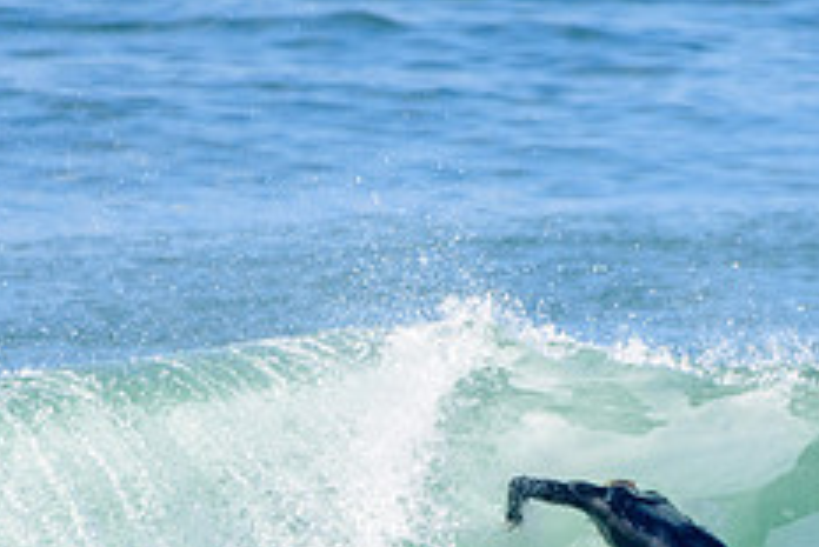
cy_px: 633
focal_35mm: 1877
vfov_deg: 0.7
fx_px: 42727
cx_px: 635
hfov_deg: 1.1
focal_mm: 500
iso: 400
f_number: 5.6
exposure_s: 1/2000
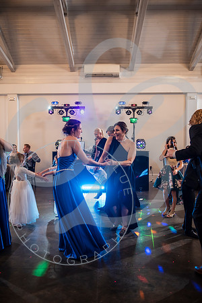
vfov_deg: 60.3
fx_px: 261
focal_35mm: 31
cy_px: 152
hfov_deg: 42.3
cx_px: 101
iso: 1000
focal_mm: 31
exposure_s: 1/125
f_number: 2.8
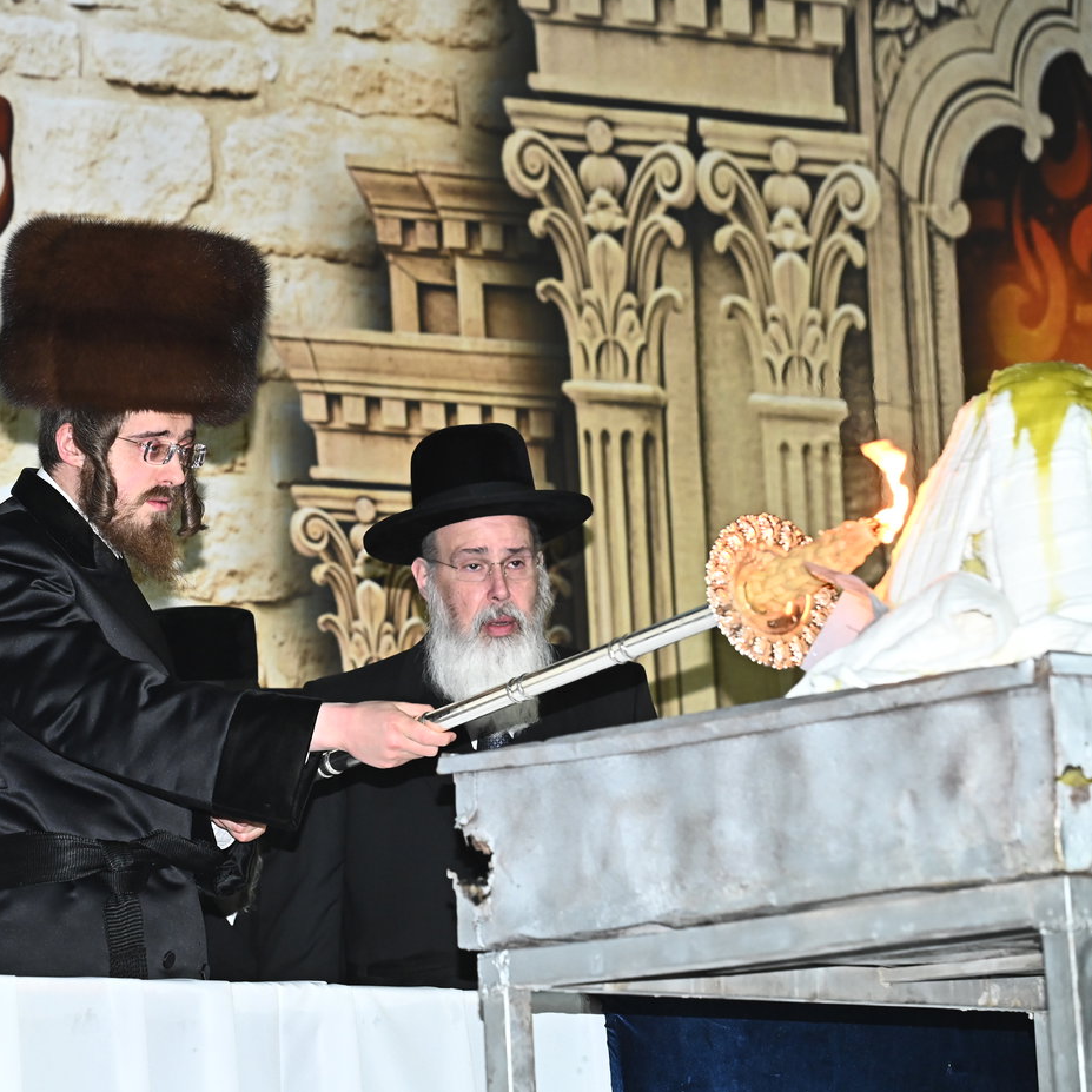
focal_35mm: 186
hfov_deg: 9.4
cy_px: 546
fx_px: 6638
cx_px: 294
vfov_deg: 9.4
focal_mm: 145
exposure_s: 1/200
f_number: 6.3
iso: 2500
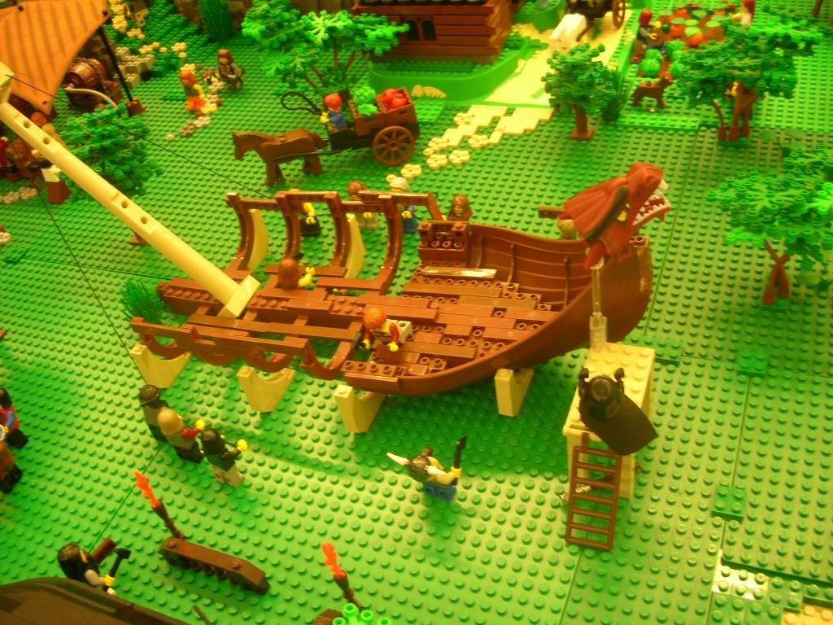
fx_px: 842
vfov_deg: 40.7
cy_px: 312
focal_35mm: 35
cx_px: 416
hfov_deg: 52.6
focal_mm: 5.8
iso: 50
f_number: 2.8
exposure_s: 1/6.4
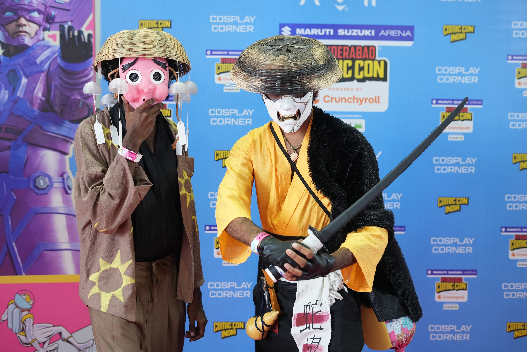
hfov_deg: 39.6
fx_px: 732
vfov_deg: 27.0
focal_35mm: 50
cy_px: 176
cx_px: 264
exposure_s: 1/160
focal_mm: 50
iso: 1600
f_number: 3.2
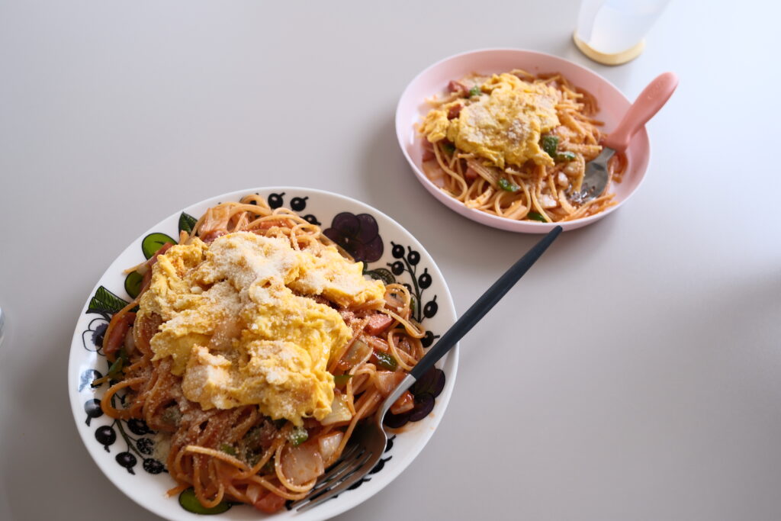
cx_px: 390
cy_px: 260
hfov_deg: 67.4
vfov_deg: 47.9
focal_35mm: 27
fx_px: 586
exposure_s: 1/18
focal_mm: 18
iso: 250
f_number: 4
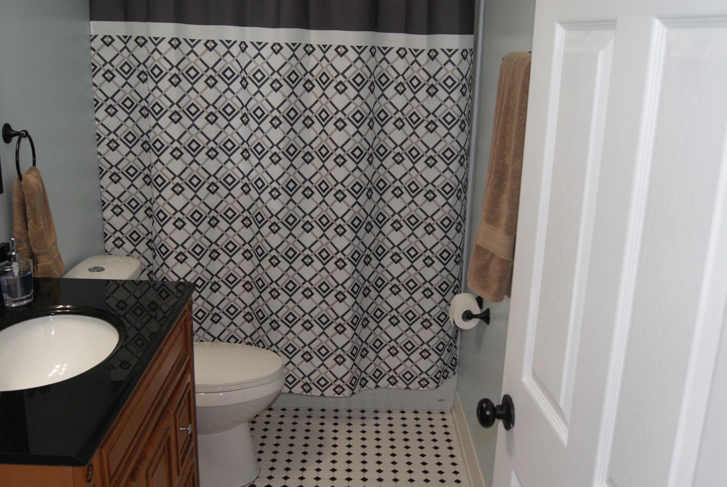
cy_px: 244
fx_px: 728
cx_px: 364
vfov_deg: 37.0
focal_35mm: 36
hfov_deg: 53.1
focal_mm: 24
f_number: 5.6
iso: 400
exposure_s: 1/60
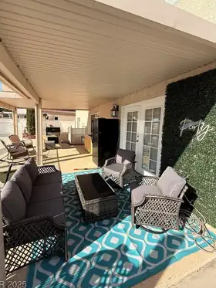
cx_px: 102
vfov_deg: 98.1
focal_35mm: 15
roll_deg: -2.6
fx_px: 125
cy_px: 139
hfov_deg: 81.7
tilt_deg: -5.6
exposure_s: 1/1431
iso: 50
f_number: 2.2
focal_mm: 2.22
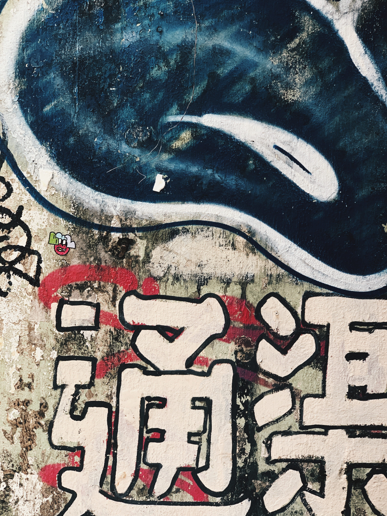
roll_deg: -2.0
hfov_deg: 28.0
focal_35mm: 52
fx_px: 775
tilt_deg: -5.8
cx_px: 194
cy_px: 258
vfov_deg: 36.8
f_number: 2.4
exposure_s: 1/100
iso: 64
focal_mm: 6
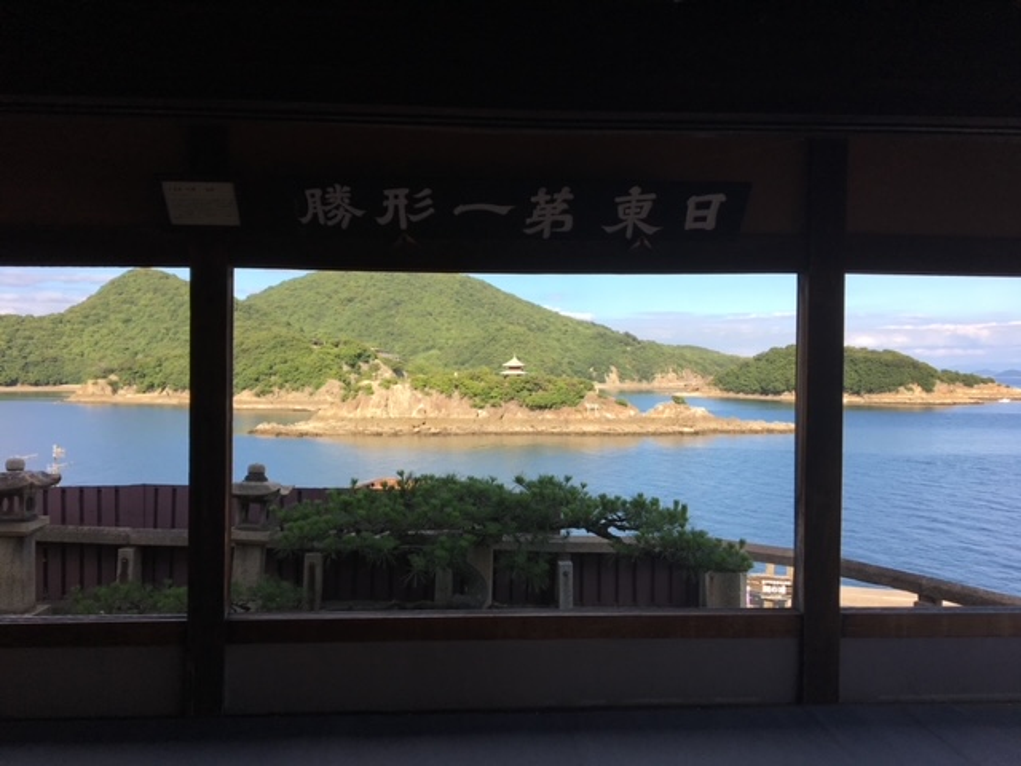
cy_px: 383
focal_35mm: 29
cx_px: 510
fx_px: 855
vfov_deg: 48.2
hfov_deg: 61.7
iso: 25
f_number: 2.2
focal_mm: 4.15
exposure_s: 1/705
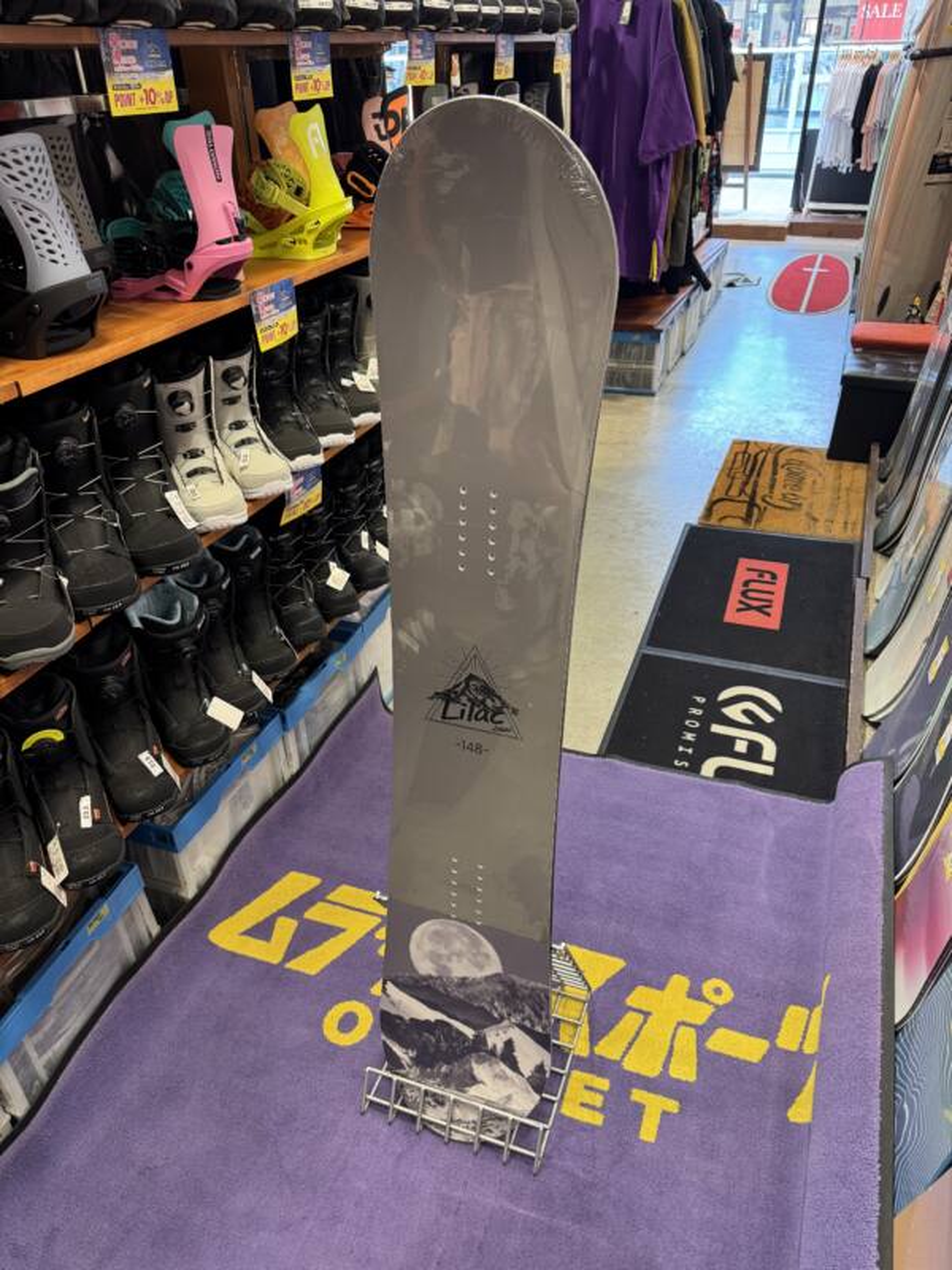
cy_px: 635
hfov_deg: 56.8
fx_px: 880
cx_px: 476
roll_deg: +1.3
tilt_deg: -32.0
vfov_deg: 71.6
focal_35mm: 24
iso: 250
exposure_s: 1/50
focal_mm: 6.76
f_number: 1.78
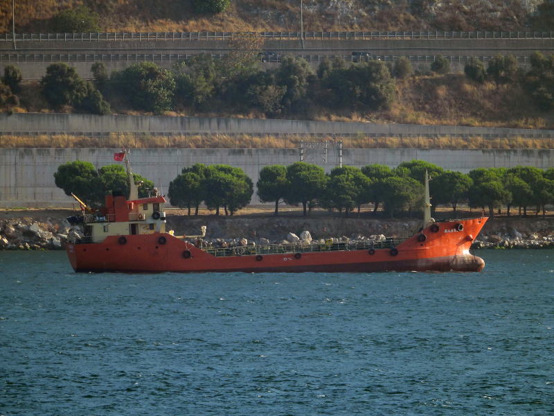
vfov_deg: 2.0
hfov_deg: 2.6
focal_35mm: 750
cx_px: 277
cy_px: 208
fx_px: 12003
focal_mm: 135
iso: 180
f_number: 5.6
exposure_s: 1/500
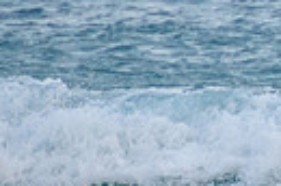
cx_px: 519
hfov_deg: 0.8
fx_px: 21429
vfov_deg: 0.5
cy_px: 62
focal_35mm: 2752
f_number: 5.6
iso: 800
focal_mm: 400
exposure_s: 1/1600
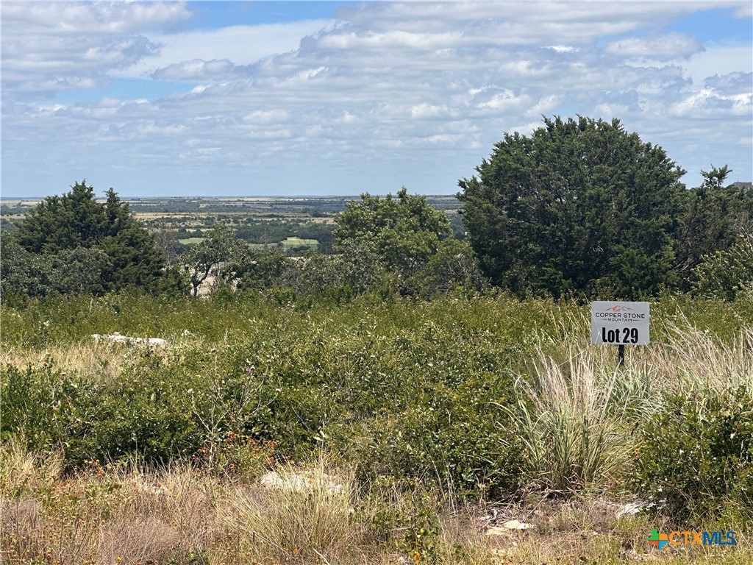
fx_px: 1675
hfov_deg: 25.3
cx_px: 376
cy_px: 282
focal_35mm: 77
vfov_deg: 19.1
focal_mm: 9
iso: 32
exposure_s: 1/1004
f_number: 2.8
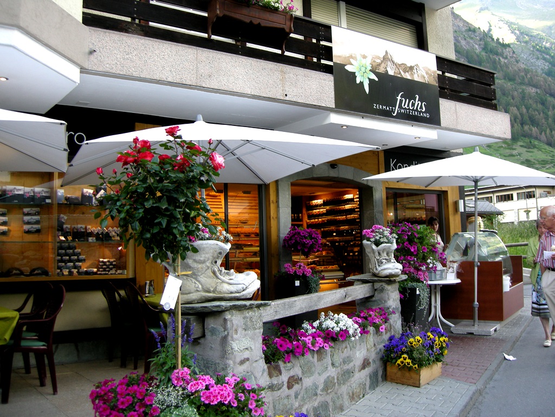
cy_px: 208
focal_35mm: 36
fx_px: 577
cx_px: 278
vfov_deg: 39.7
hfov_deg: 51.4
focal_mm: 7.5
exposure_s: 1/71.3
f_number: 3.4
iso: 64
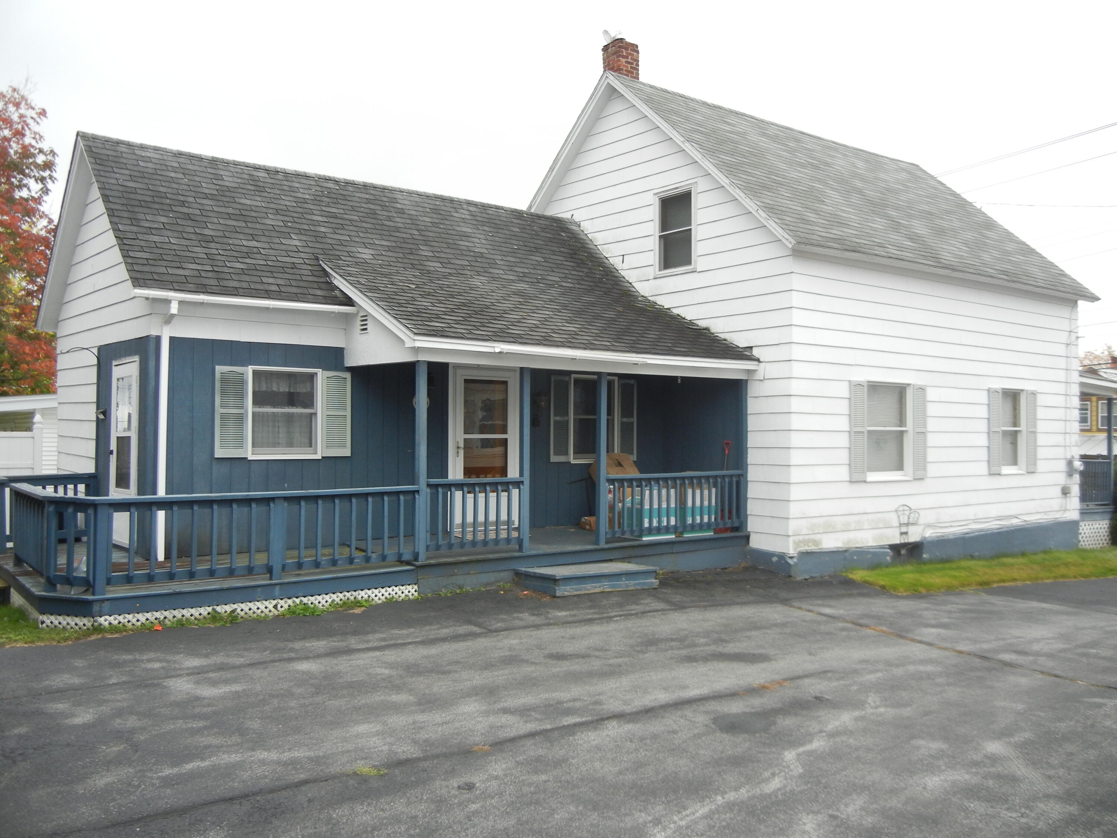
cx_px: 558
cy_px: 419
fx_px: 968
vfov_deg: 46.8
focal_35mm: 30
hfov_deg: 60.0
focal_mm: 5.4
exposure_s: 1/260
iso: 160
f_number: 3.5
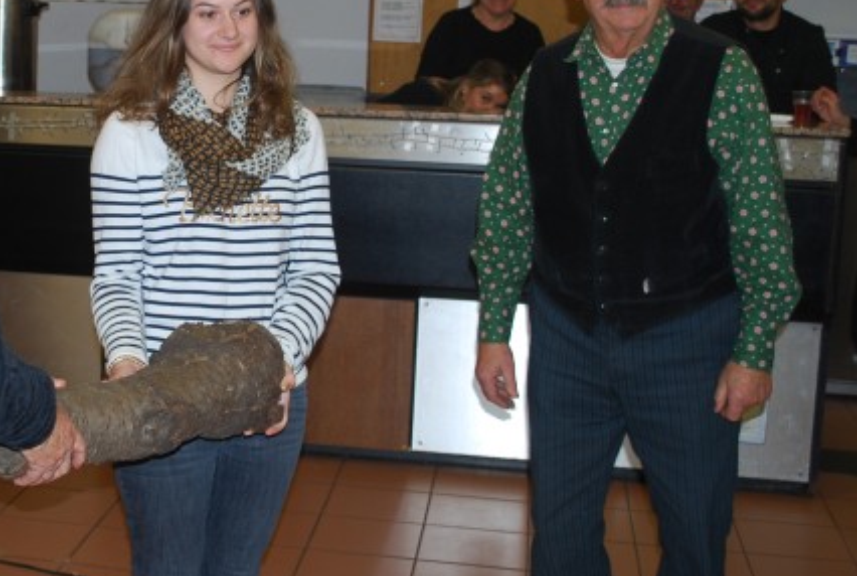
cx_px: 153
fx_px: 1479
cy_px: 196
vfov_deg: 21.9
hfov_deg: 31.4
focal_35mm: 62
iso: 200
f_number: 4
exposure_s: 1/60
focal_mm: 22
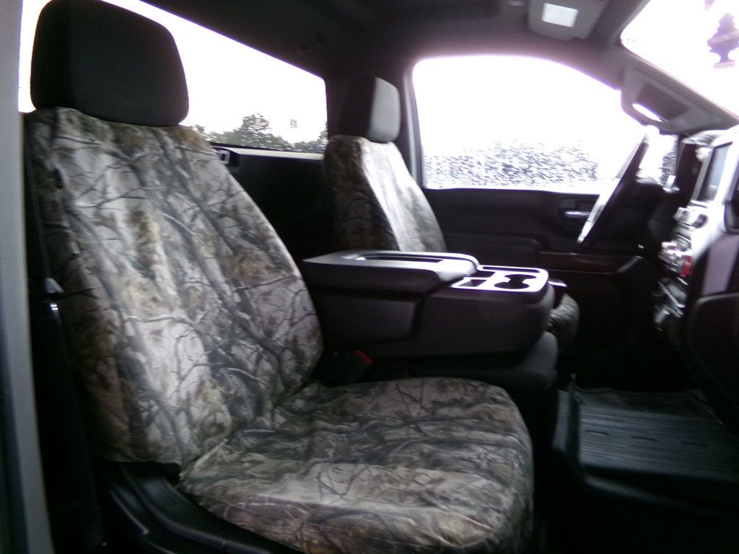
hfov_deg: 71.6
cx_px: 370
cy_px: 277
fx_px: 512
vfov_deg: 56.8
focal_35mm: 24
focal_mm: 4.3
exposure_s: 1/60
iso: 360
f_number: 3.7
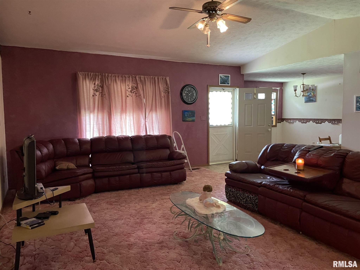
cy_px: 135
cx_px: 180
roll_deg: +1.5
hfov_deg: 67.3
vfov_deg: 53.1
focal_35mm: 26
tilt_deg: -4.8
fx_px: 270
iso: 500
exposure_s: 1/30
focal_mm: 4.2
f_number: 1.6
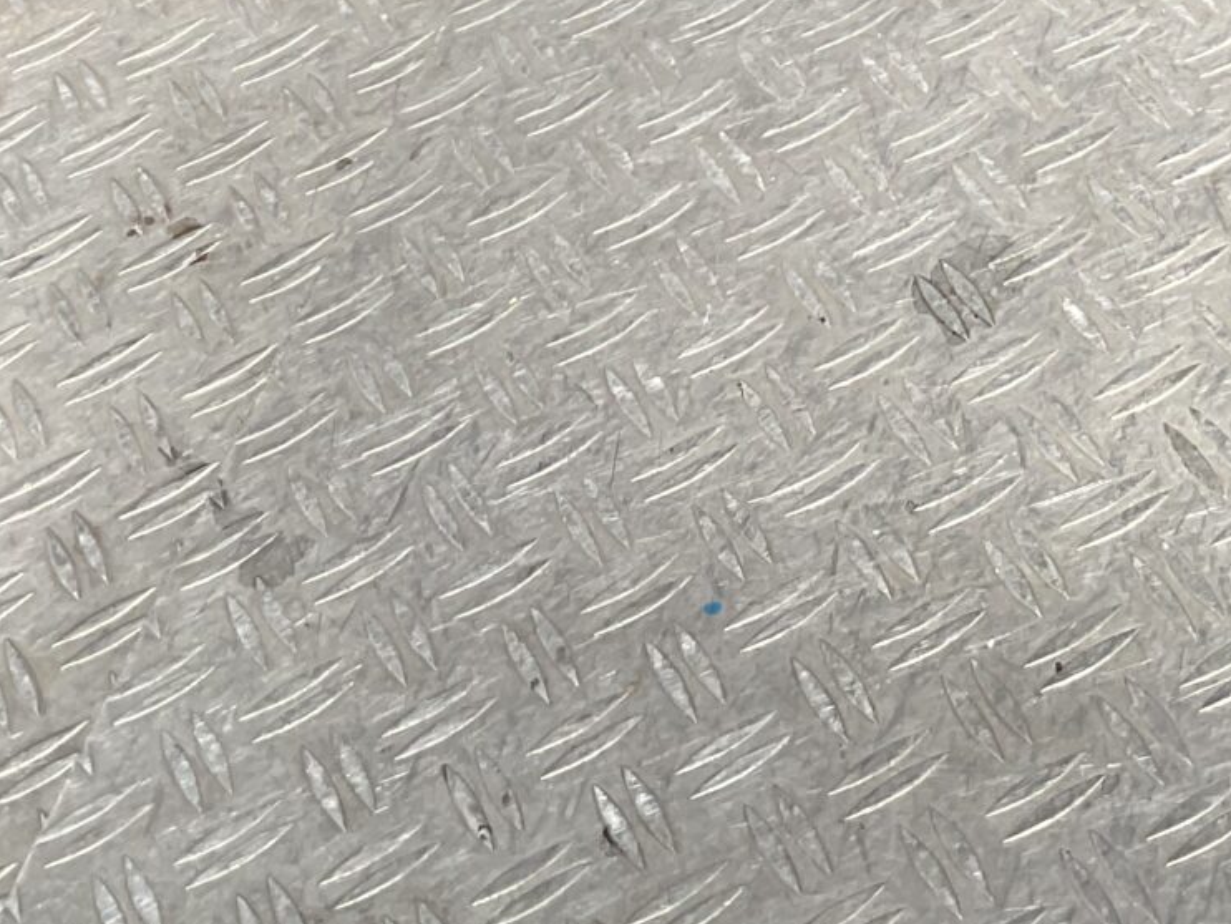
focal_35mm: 100
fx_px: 3557
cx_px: 952
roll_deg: +10.4
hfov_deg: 19.5
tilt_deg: -37.4
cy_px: -471
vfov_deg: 13.9
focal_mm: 3
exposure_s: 1/351
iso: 16
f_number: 1.8
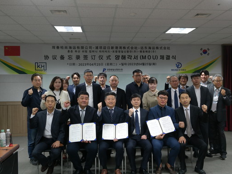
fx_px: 241
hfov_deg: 51.3
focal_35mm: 36
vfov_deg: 39.6
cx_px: 127
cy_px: 87
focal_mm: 22
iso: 800
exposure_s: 1/40
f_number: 3.5
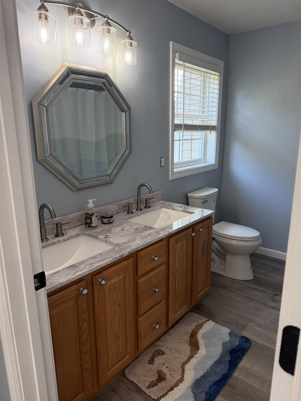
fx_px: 278
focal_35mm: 24
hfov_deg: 56.8
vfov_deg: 71.6
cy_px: 200
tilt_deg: -13.7
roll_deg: +0.3
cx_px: 150
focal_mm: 6.76
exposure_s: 1/211
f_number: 1.78
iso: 200
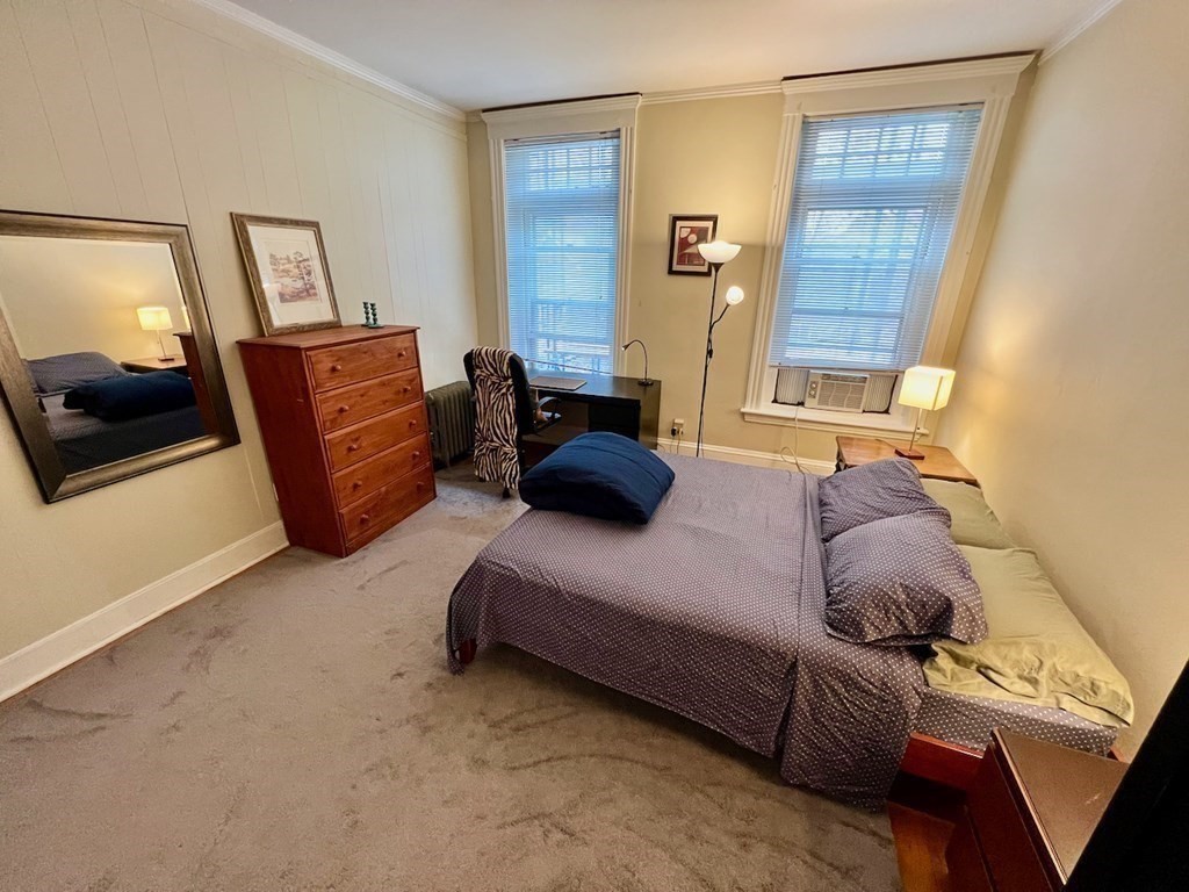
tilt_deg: -20.5
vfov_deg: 89.9
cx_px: 594
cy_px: 446
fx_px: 447
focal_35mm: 13
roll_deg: -1.3
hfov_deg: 106.2
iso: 500
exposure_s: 1/60
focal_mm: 1.57
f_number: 1.8
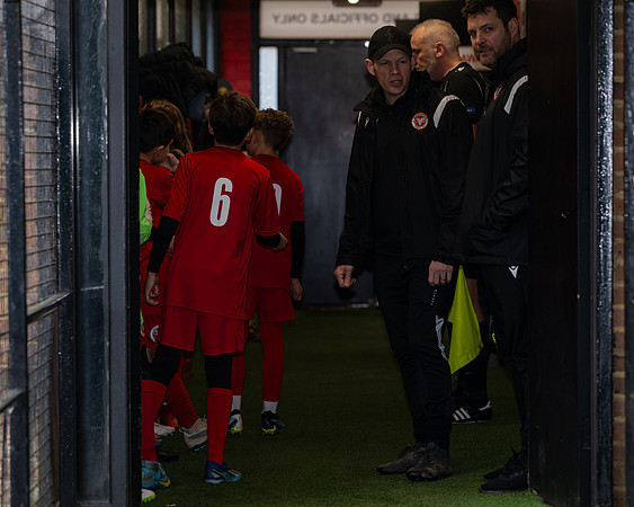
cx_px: 298
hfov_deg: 11.5
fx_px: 3138
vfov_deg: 9.2
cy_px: 265
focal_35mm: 167
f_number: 4
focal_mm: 140
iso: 160
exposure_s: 1/200
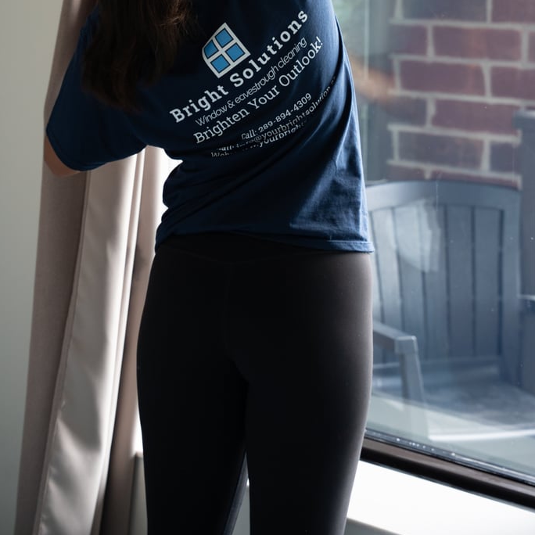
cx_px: 261
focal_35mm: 84
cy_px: 99
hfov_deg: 20.6
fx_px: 1469
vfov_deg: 20.4
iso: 1250
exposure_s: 1/160
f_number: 4
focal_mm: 58.7
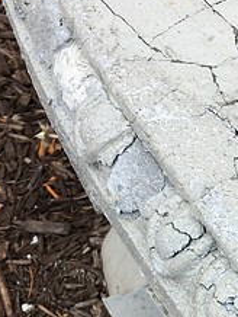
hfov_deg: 16.2
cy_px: 294
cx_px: 331
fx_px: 778
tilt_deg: -50.3
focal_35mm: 85
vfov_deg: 22.4
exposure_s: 1/499
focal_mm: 4.15
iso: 25
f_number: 2.2
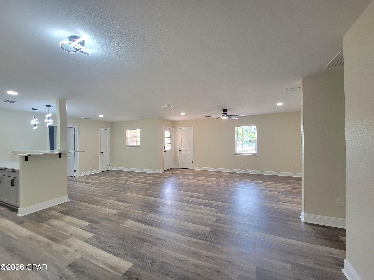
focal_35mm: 13
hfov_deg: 106.2
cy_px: 140
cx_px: 187
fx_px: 140
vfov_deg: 89.9
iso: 160
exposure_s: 1/60.2
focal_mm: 2.2
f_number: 2.2
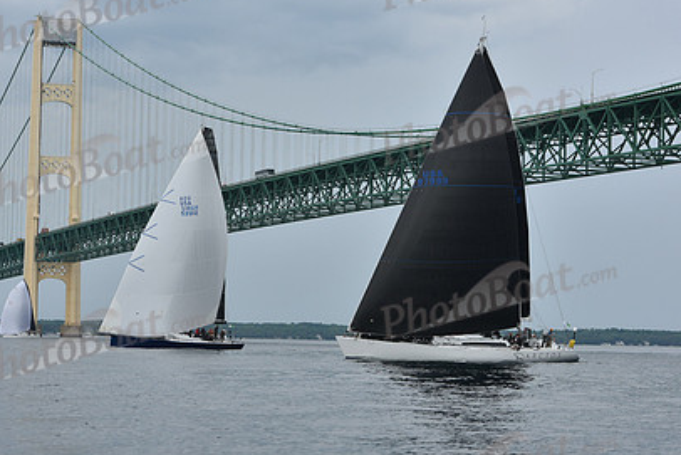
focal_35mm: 100
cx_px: 295
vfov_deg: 13.7
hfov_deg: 20.4
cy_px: 233
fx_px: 1892
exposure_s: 1/800
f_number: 5
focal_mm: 70
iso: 250
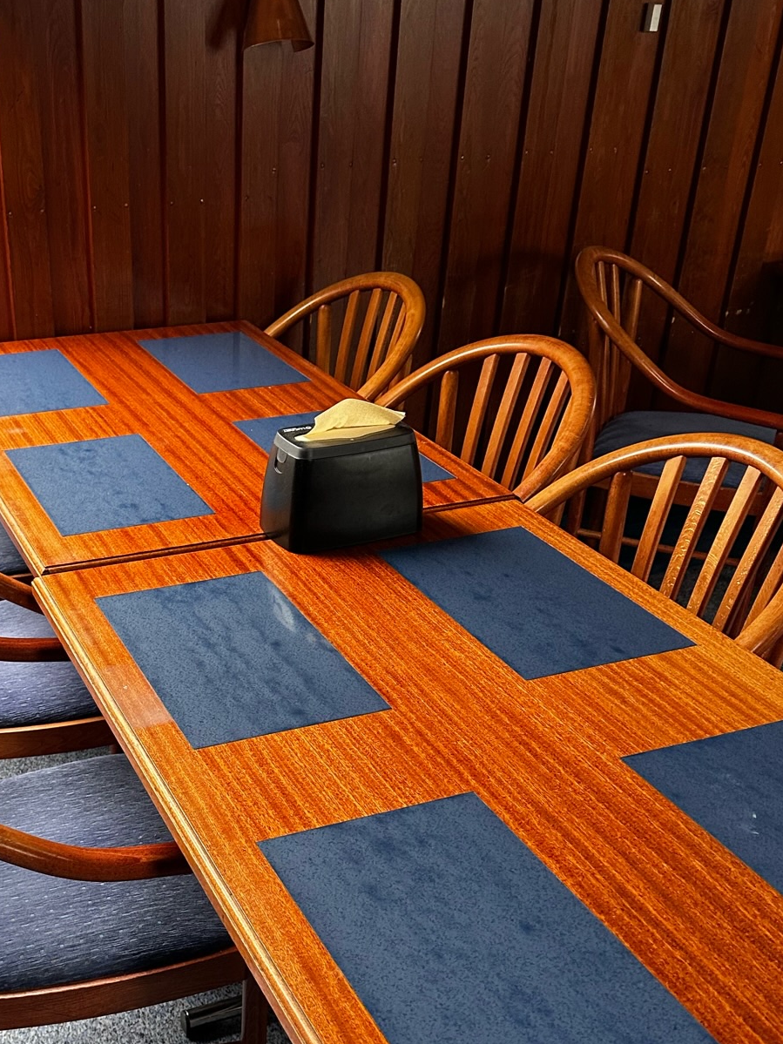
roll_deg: -0.2
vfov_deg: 45.0
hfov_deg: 34.6
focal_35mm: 41
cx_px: 226
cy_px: 714
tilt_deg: -31.6
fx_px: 1237
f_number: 1.78
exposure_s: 1/96
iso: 250
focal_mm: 6.86
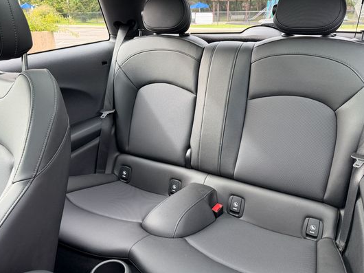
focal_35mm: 29
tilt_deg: -23.4
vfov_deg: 48.2
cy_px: 142
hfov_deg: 61.7
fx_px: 305
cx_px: 190
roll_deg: +1.0
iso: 160
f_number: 1.78
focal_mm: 6.76
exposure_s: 1/214
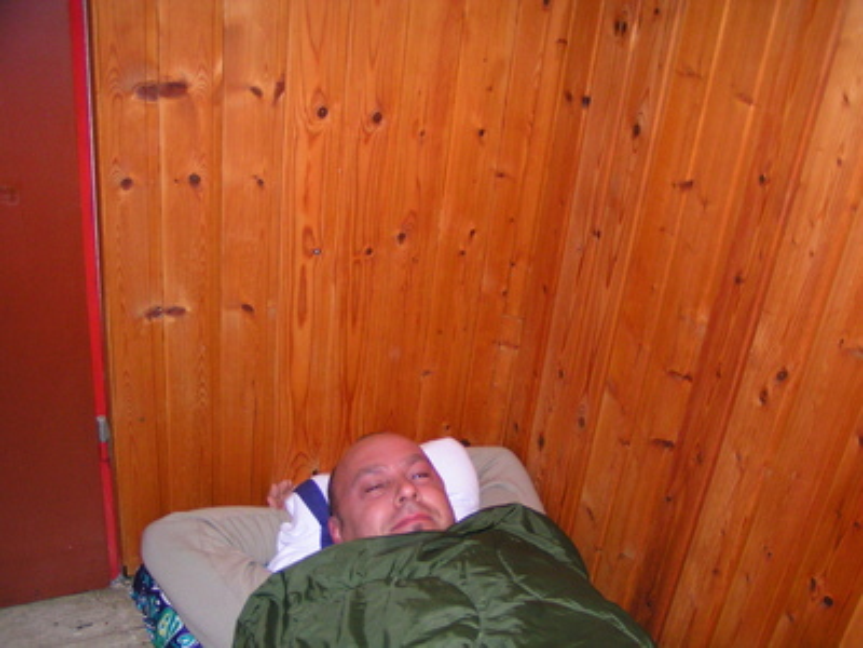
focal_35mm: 38
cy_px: 324
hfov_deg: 49.0
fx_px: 947
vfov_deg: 37.7
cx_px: 432
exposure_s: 1/40
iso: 200
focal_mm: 5.8
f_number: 2.8
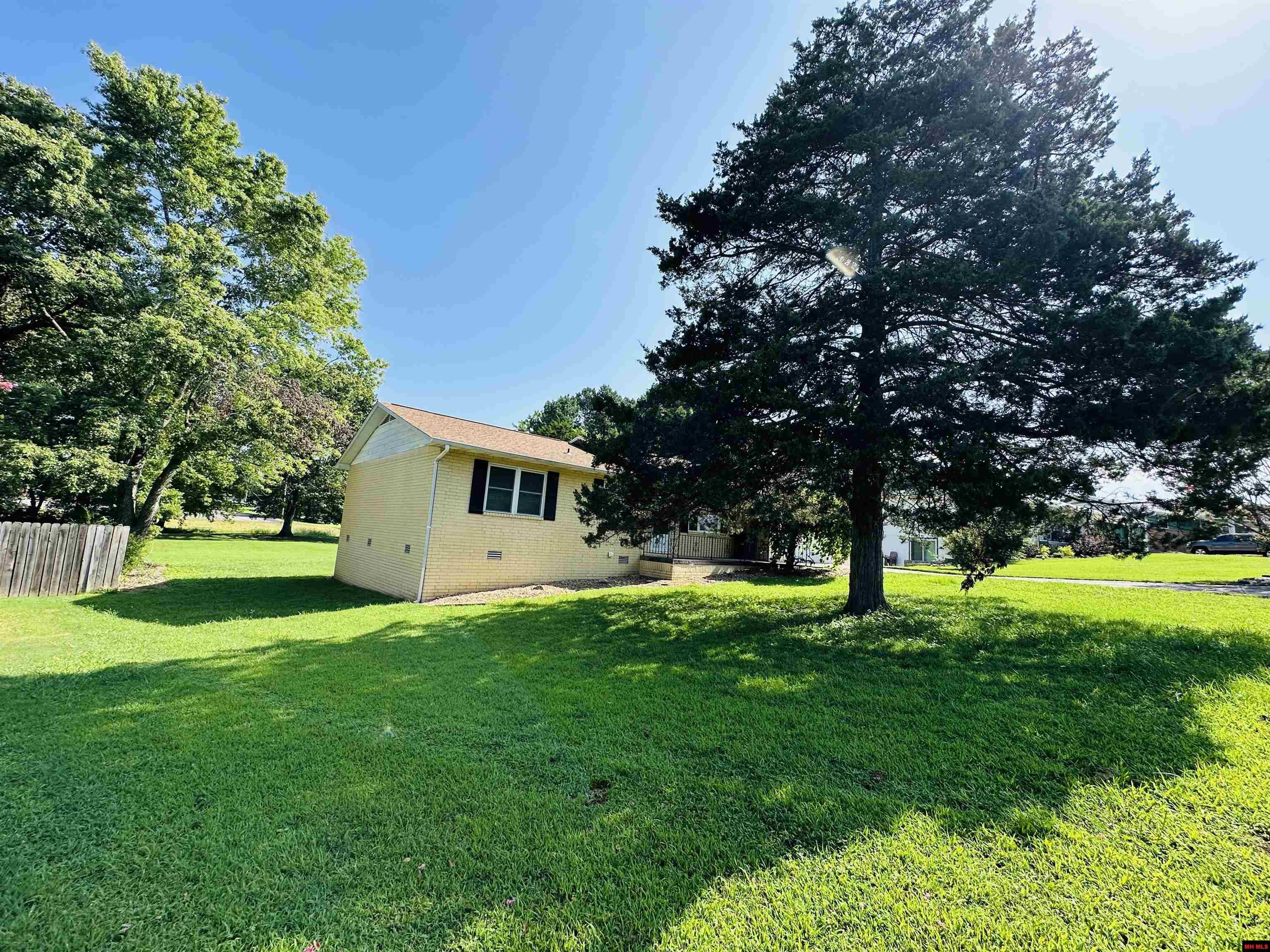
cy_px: 476
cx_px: 635
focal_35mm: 14
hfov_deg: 102.1
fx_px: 514
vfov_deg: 85.7
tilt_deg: +7.4
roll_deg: -4.3
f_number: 2.2
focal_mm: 2.22
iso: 40
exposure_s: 1/1052
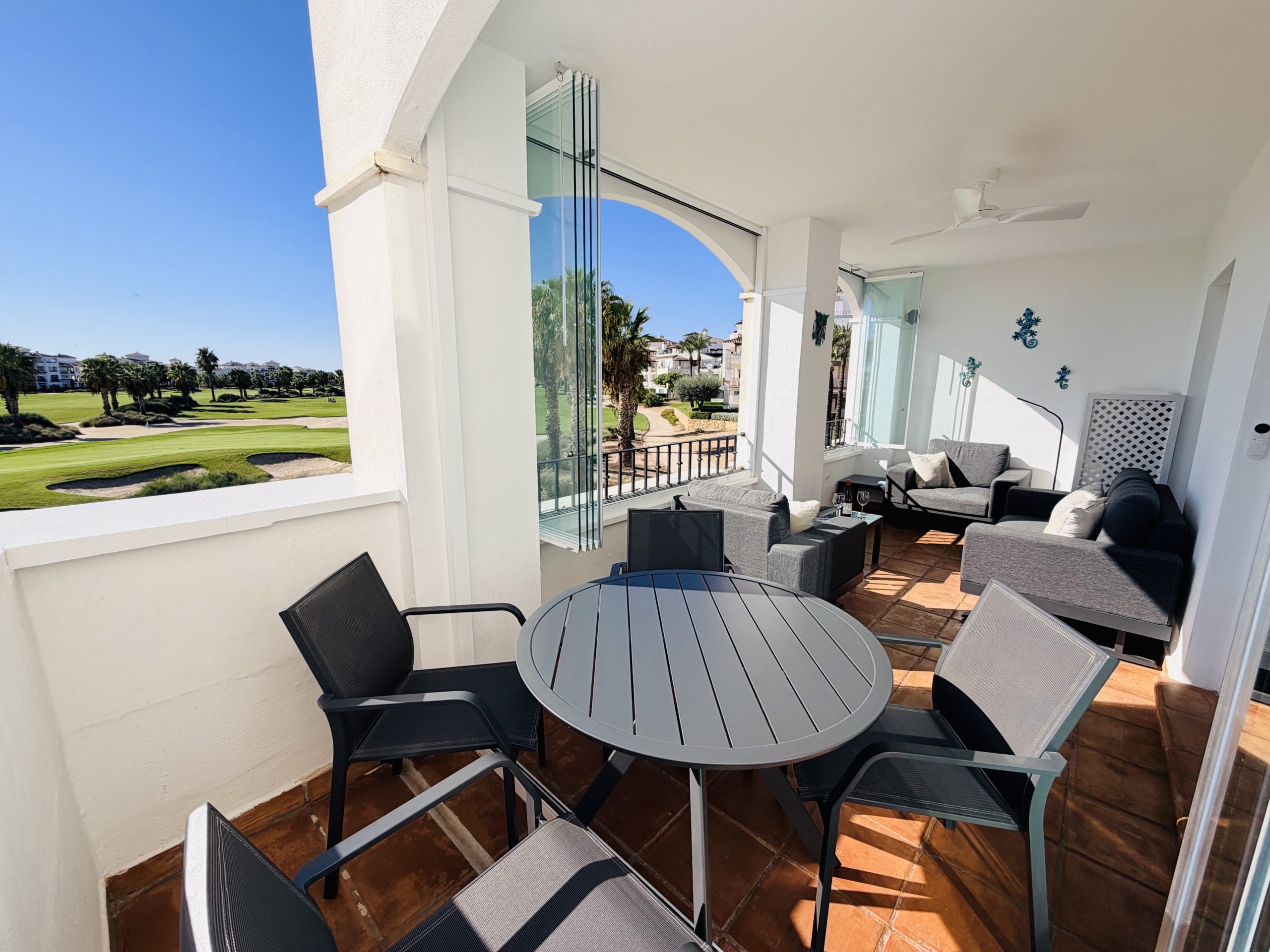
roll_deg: +0.0
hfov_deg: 102.1
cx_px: 635
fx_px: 514
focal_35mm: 14
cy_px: 476
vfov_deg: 85.7
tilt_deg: -11.0
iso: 20
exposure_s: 1/1017
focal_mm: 2.22
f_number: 2.2
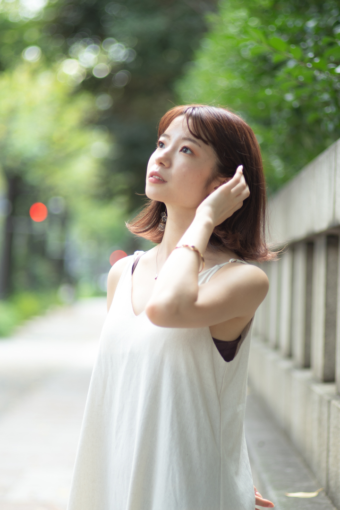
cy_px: 255
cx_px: 170
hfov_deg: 11.9
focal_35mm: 115
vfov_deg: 17.8
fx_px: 1629
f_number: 1.8
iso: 100
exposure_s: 1/160
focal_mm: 77
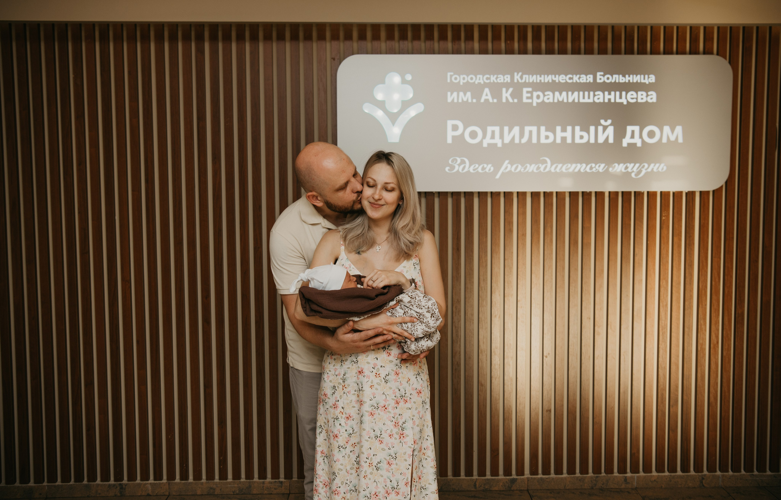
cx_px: 399
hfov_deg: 56.2
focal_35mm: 34
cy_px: 238
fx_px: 731
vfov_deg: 37.7
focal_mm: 32
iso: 125
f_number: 4
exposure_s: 1/160
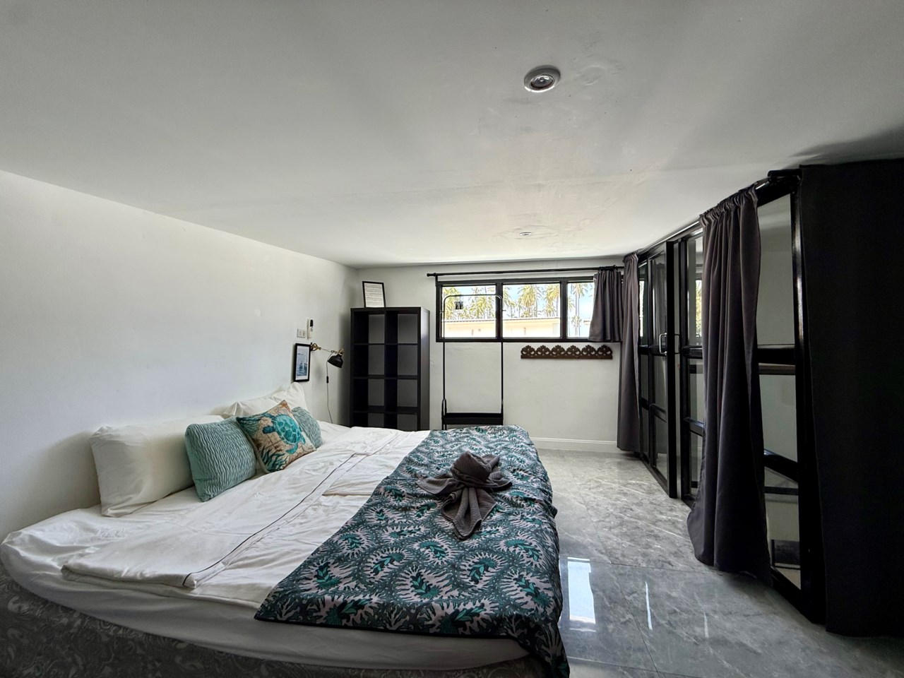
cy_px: 339
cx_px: 452
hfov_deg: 102.1
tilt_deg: +2.2
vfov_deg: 85.7
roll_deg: -0.4
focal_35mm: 14
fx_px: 366
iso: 64
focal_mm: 2.22
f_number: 2.2
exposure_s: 1/231
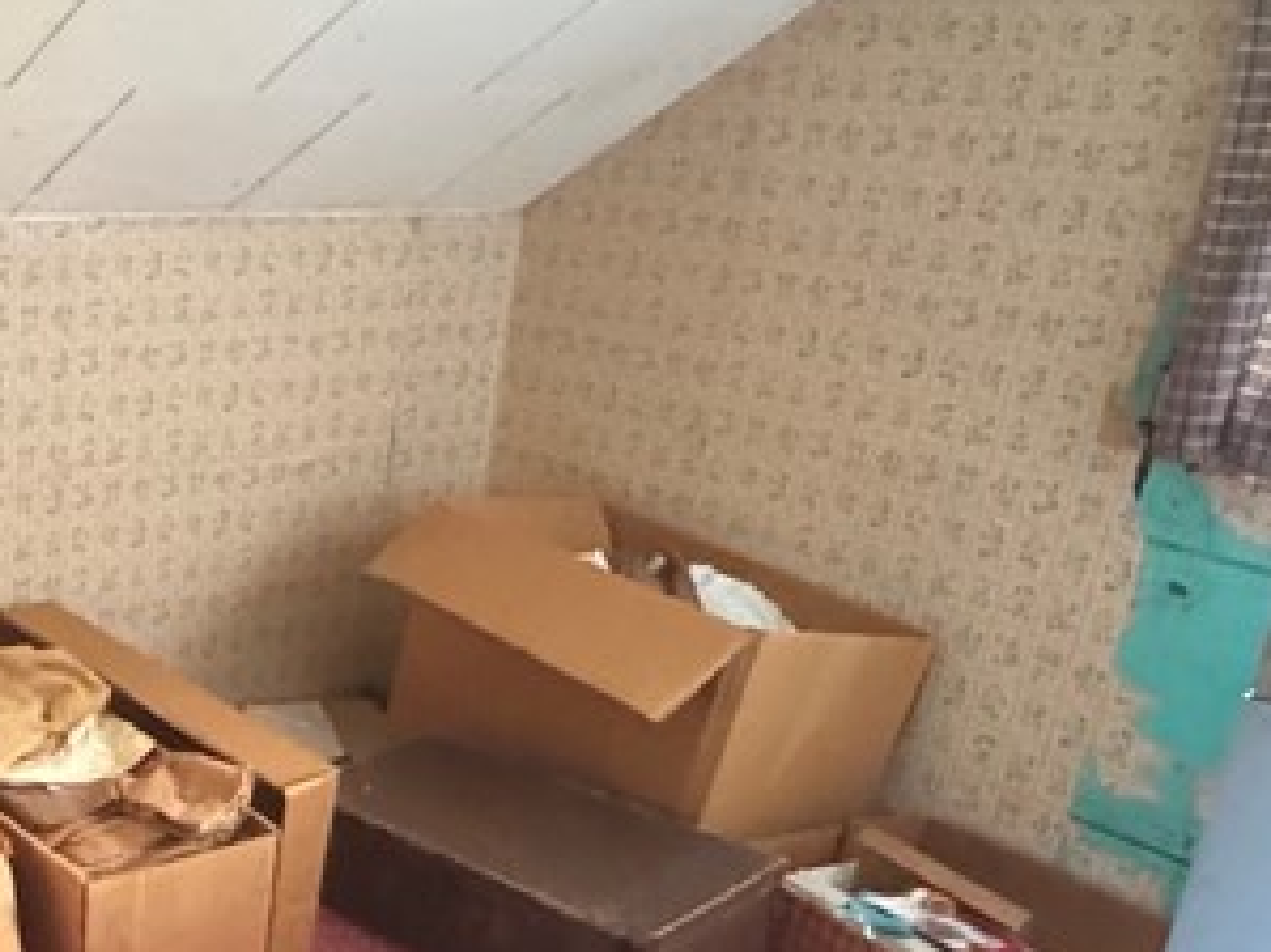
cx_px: -89
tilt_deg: -20.5
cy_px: 654
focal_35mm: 48
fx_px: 1762
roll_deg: -2.5
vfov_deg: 30.0
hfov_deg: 34.8
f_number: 2.2
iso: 1250
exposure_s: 1/45
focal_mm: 2.22
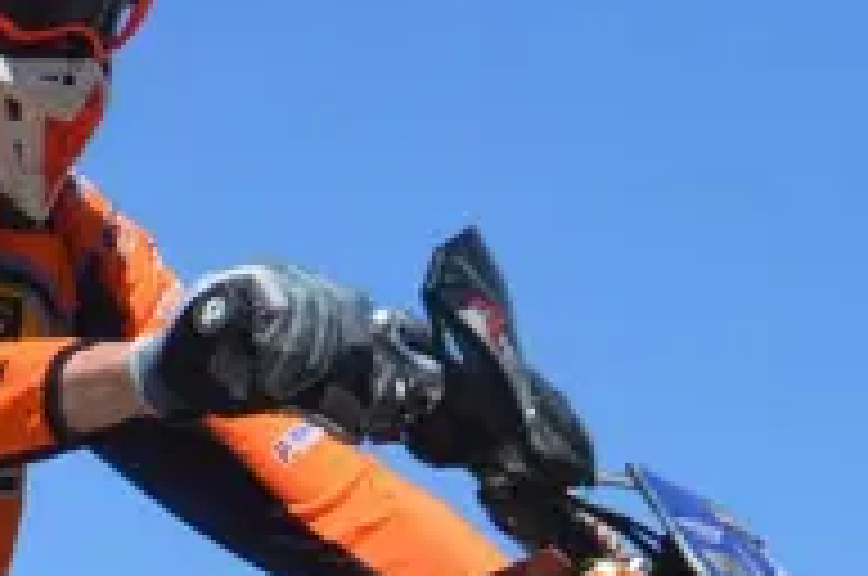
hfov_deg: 8.5
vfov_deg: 5.5
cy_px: 1359
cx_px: 445
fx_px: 5849
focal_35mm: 243
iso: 400
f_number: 6.3
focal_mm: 26
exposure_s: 1/1600
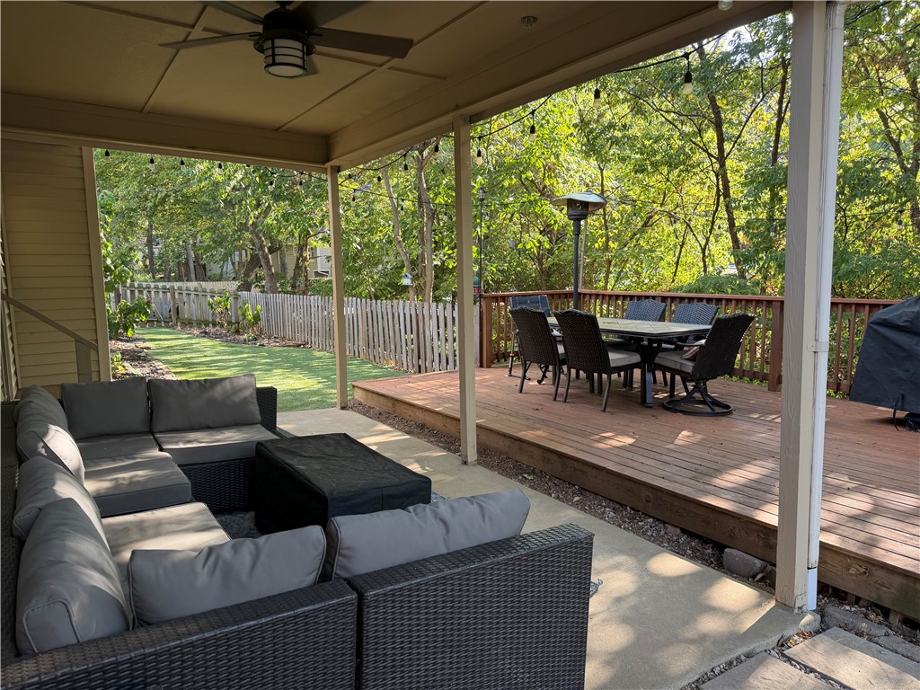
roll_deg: +1.0
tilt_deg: -6.6
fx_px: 638
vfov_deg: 56.8
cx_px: 460
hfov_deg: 71.6
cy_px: 345
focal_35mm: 24
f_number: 1.78
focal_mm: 6.76
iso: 80
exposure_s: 1/160
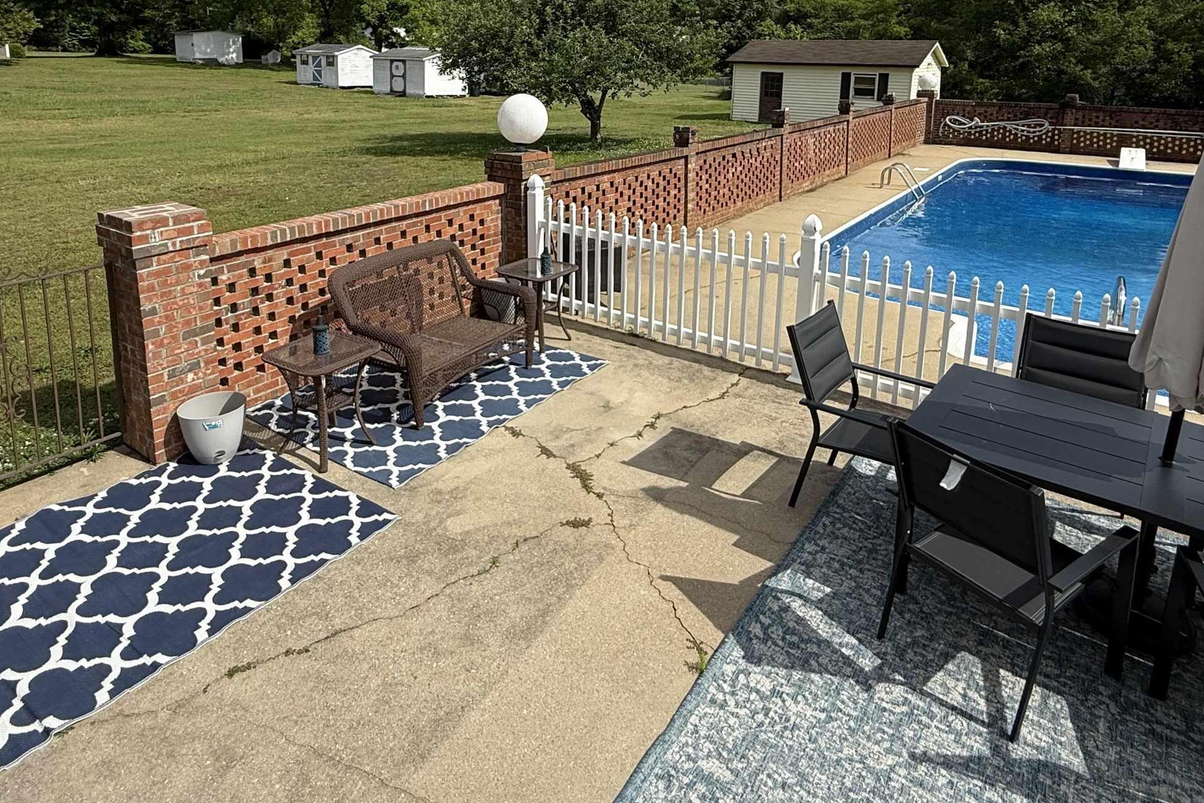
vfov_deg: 52.4
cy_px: 188
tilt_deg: -8.7
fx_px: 769
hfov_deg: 76.1
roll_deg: +0.1
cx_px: 579
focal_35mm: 23
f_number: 2.2
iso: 50
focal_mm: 2.22
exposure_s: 1/2024
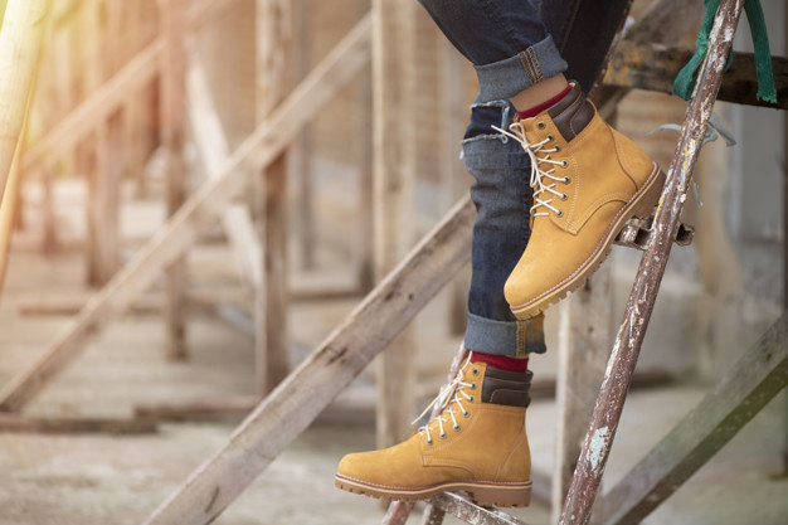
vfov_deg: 13.0
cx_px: 394
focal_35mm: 105
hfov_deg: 19.5
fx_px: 2298
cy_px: 262
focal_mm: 105
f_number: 4.5
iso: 125
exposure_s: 1/160
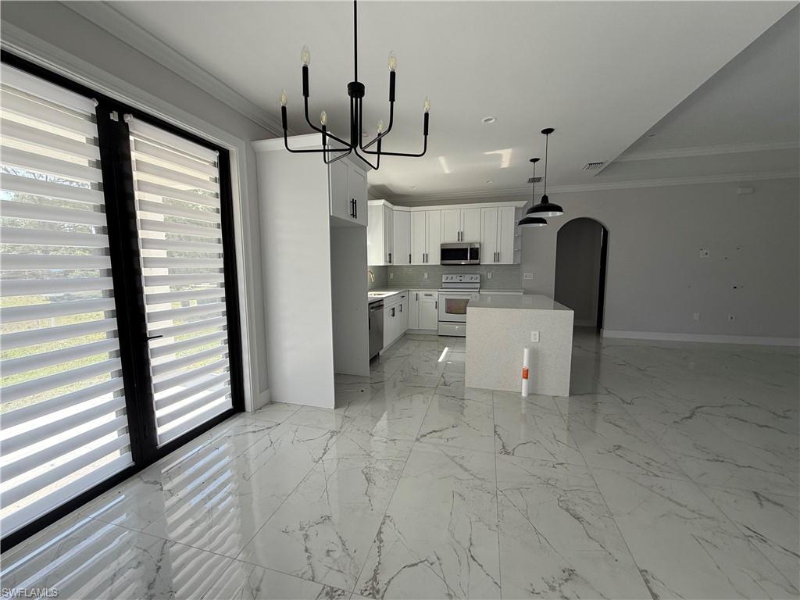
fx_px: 324
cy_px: 300
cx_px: 400
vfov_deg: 85.7
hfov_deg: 102.1
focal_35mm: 14
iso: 50
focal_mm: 2.22
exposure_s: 1/106
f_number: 2.2
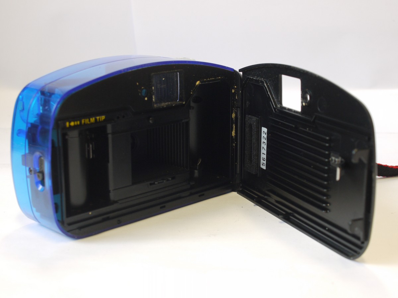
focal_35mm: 60
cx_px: 199
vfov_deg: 24.4
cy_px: 149
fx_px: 690
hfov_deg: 32.2
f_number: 7.1
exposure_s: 1/25
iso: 400
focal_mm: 30
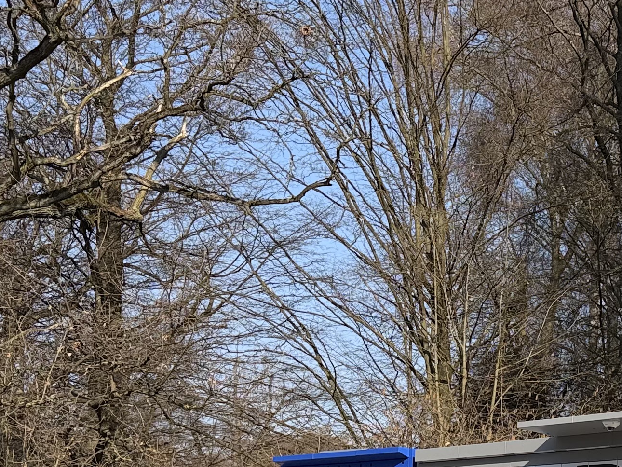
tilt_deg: +6.5
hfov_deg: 24.5
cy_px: 442
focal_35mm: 75
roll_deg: -2.2
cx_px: 663
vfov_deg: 19.2
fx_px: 1348
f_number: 1.78
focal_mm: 6.76
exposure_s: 1/3953
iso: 80
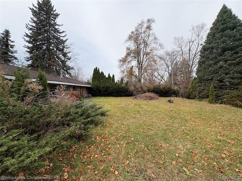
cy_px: 90
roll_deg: +0.2
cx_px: 121
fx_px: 98
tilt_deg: +0.3
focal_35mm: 14
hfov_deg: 102.1
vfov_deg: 85.7
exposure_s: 1/681
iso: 40
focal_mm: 2.22
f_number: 2.2
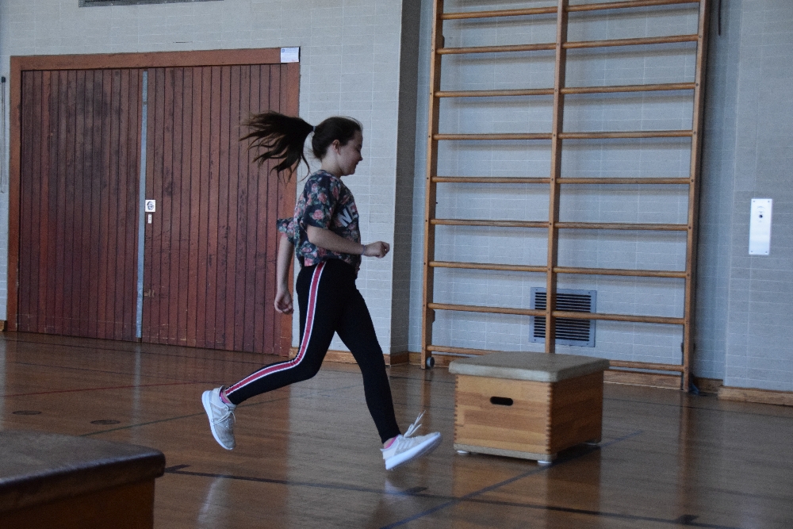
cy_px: 264
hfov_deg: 35.0
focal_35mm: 57
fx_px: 1256
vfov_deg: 23.8
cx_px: 396
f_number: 4.5
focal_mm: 38
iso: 3200
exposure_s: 1/500
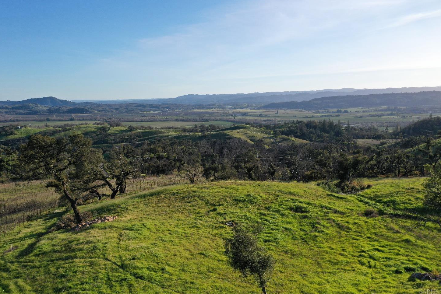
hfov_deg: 63.6
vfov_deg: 45.0
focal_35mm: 29
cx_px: 216
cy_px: 150
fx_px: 355
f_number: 5.6
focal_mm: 10.26
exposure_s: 1/400
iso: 100
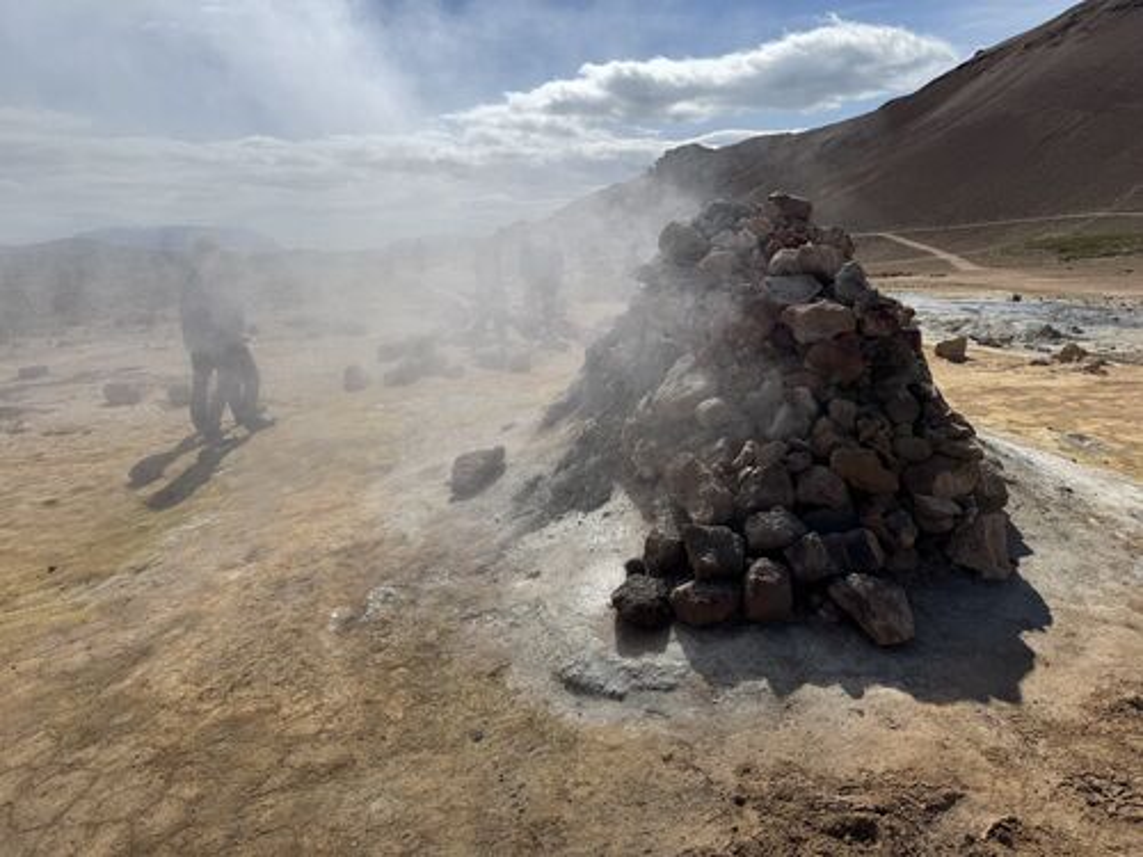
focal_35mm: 24
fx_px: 792
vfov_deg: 56.8
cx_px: 572
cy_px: 428
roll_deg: -0.4
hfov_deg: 71.6
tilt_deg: -10.7
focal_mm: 6.76
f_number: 1.78
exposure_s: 1/12346
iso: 80
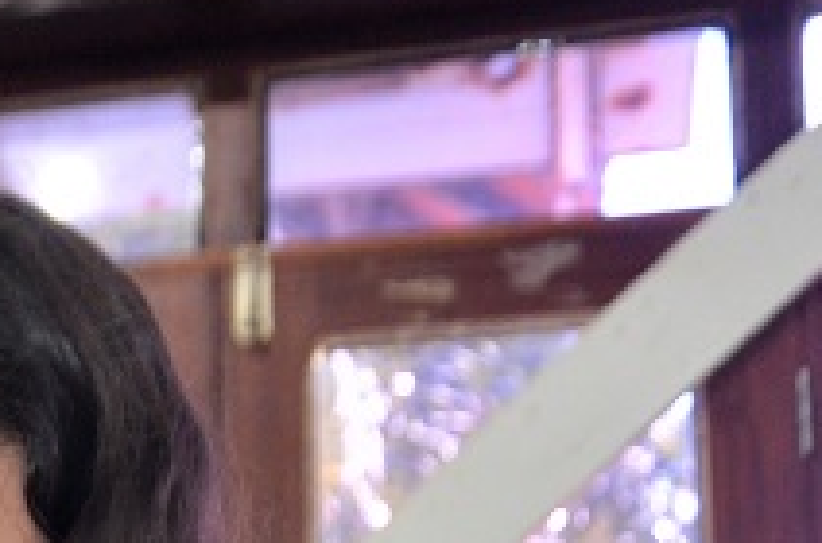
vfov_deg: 9.6
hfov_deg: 14.1
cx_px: -415
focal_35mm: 136
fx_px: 3096
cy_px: 906
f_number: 3.8
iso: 1400
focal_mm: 24
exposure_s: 1/60
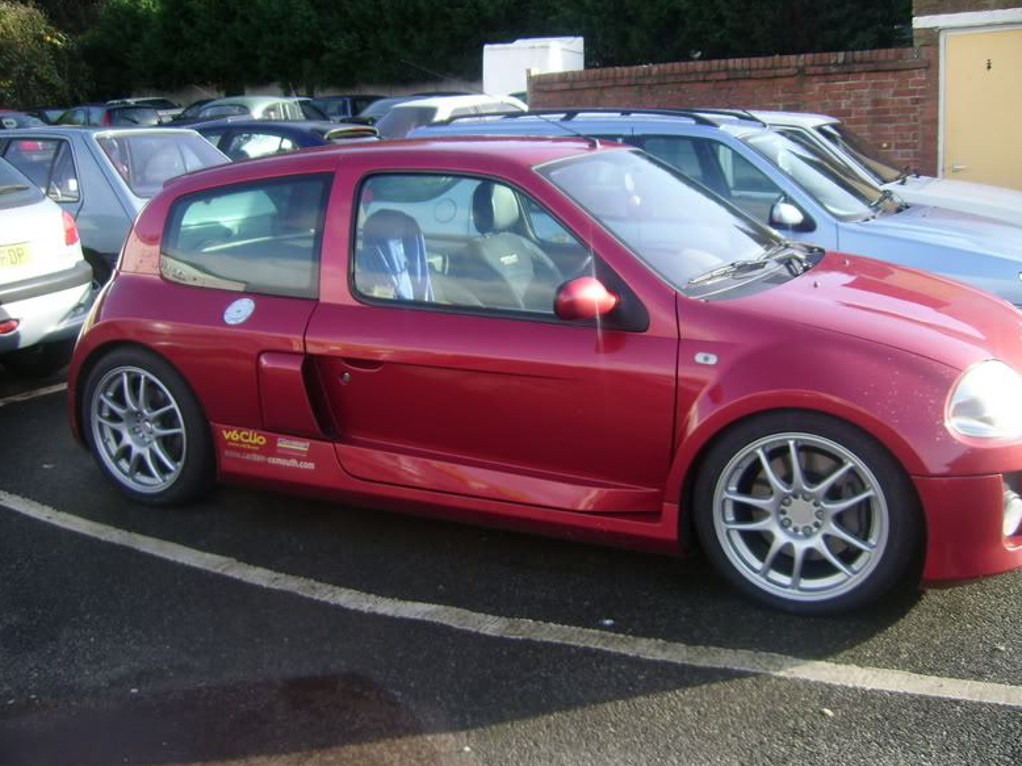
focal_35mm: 36
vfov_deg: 39.6
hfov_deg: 51.4
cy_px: 380
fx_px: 1063
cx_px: 520
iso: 50
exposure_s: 1/229
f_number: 2.8
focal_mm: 5.95
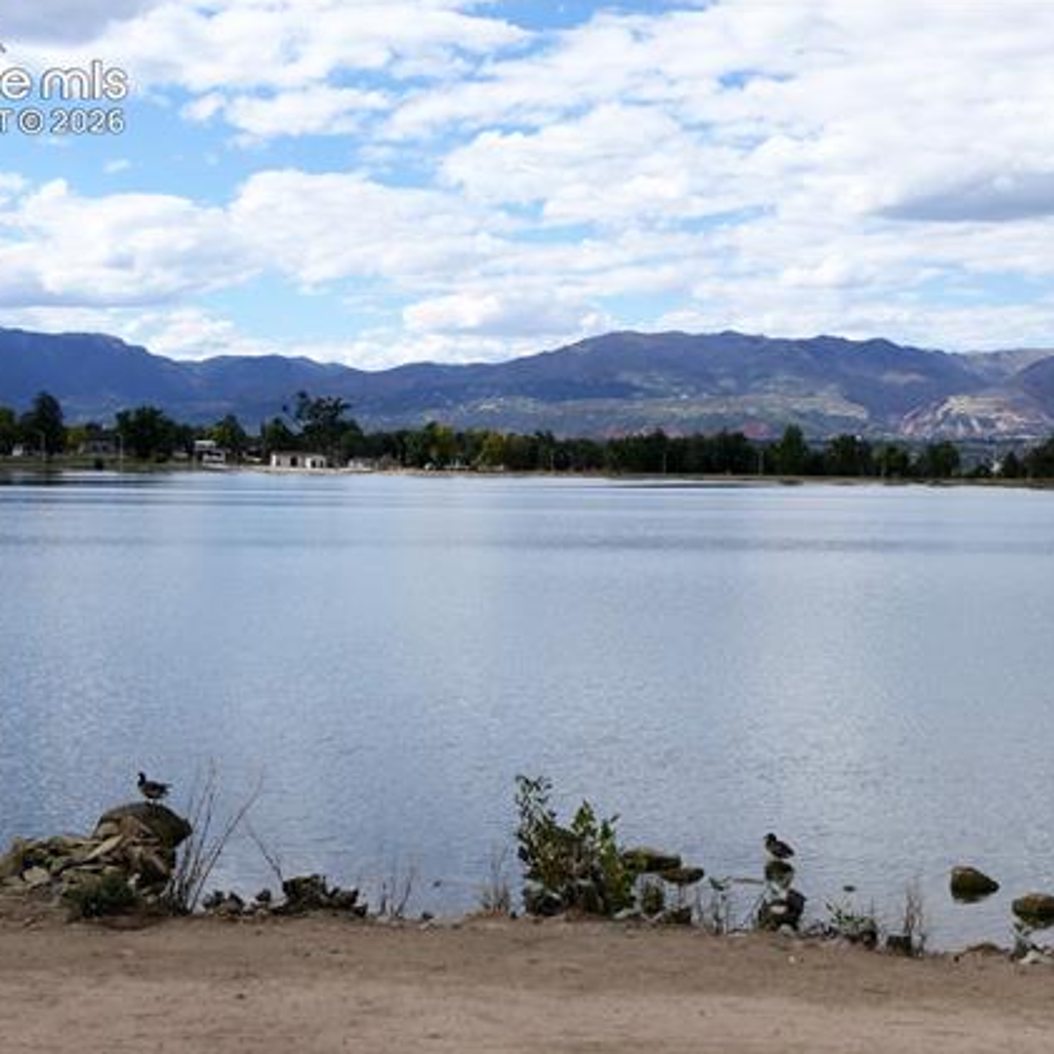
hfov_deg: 27.7
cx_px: 623
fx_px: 2136
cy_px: 528
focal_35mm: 62
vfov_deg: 27.7
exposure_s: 1/1600
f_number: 4
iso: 125
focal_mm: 17.8
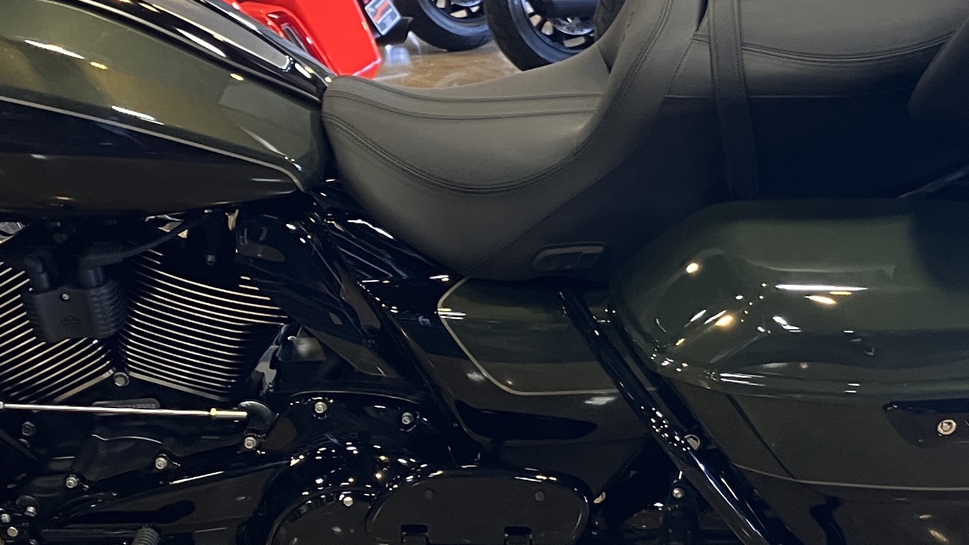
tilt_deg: -14.0
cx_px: 502
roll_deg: +1.3
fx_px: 2030
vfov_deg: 15.3
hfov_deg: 26.8
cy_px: 319
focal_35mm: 79
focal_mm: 3.99
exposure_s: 1/60
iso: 100
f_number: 1.8
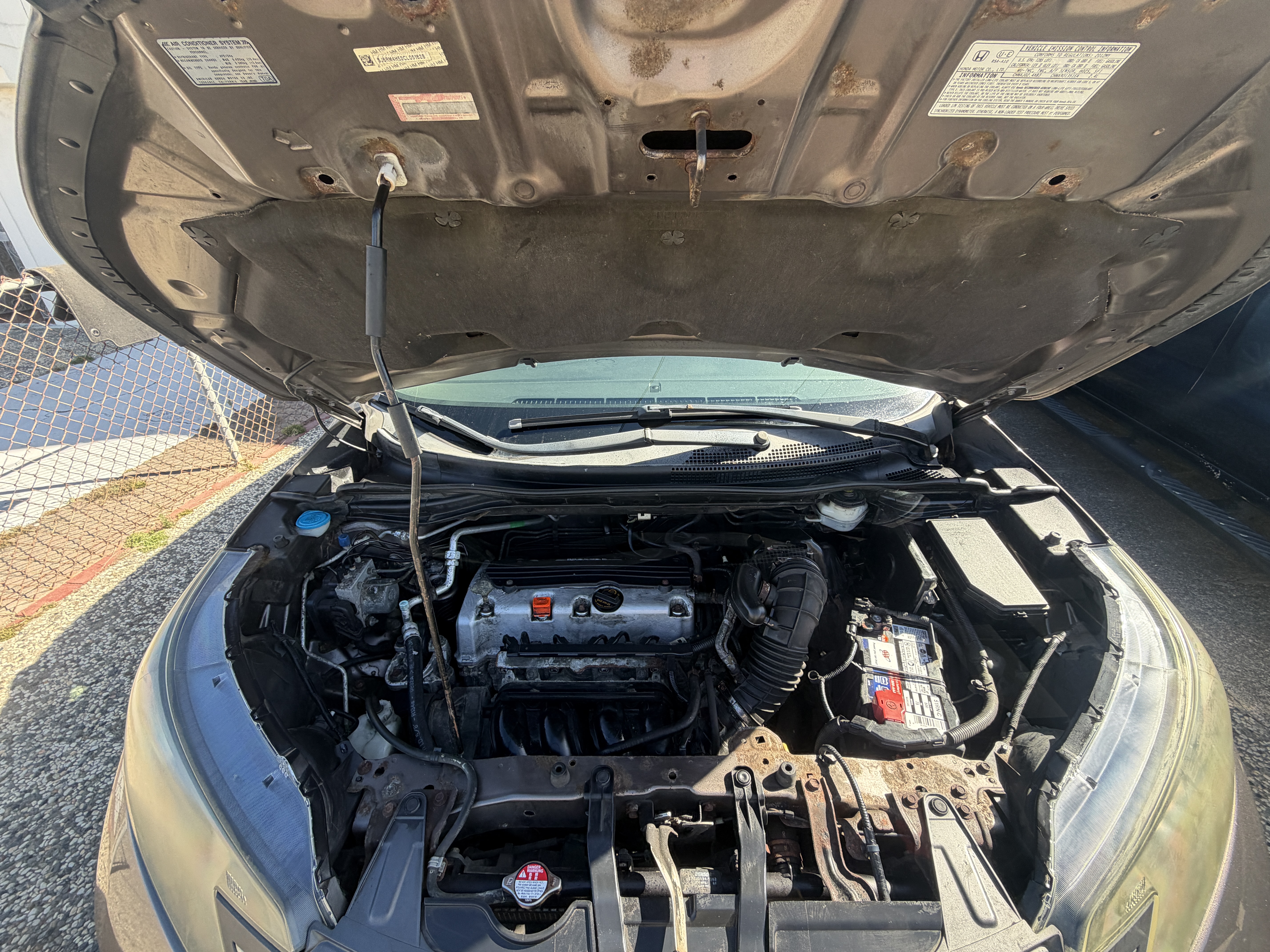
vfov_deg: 85.7
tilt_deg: -26.7
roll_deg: +1.7
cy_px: 476
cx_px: 635
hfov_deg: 102.1
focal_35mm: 14
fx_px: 514
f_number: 2.2
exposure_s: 1/193
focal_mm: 2.22
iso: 64
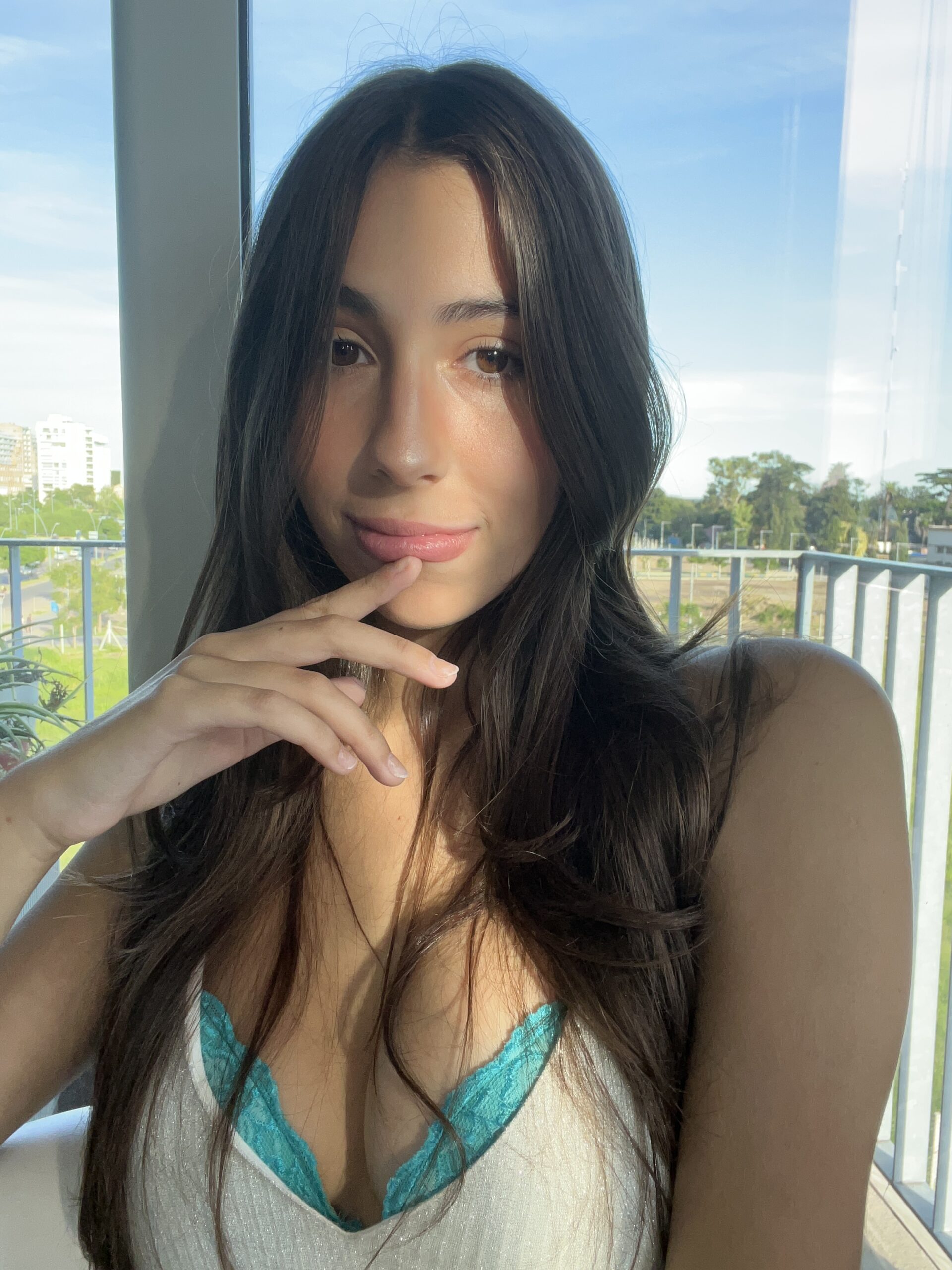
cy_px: 635
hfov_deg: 46.8
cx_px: 476
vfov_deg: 60.0
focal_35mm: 30
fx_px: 1100
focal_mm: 2.71
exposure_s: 1/109
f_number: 2.2
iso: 100
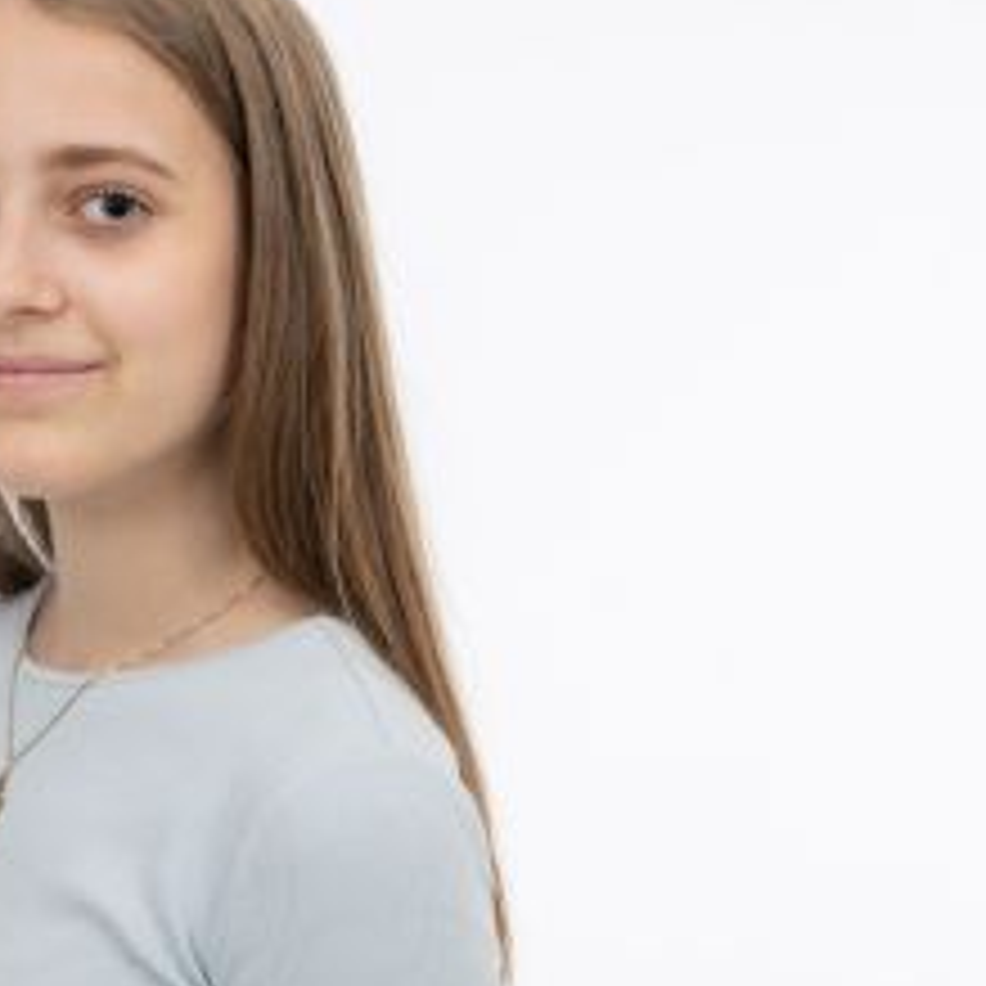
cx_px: 18
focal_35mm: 122
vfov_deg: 14.3
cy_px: 459
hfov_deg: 14.1
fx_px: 3932
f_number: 8
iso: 200
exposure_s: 1/160
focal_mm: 70
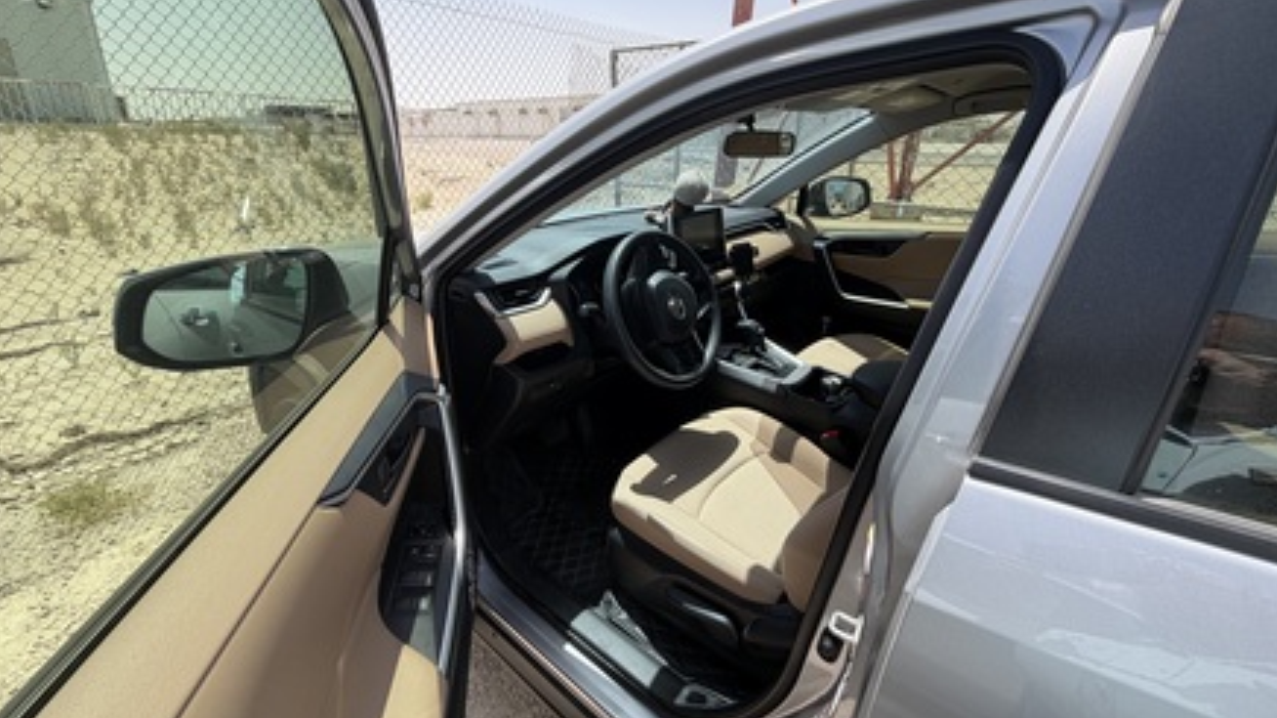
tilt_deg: -17.2
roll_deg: +0.0
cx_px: 634
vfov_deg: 66.6
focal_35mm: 16
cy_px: 300
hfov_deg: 99.4
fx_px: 542
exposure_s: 1/770
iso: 40
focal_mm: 2.22
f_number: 2.2
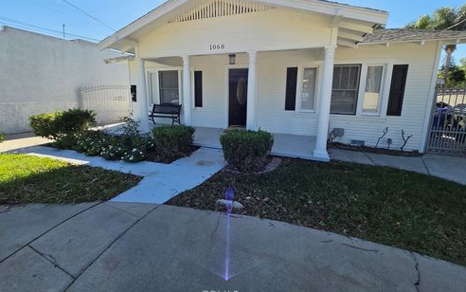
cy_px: 124
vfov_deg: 78.2
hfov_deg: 105.3
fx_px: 178
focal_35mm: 14
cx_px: 234
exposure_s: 1/1636
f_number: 2.2
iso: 50
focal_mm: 1.7
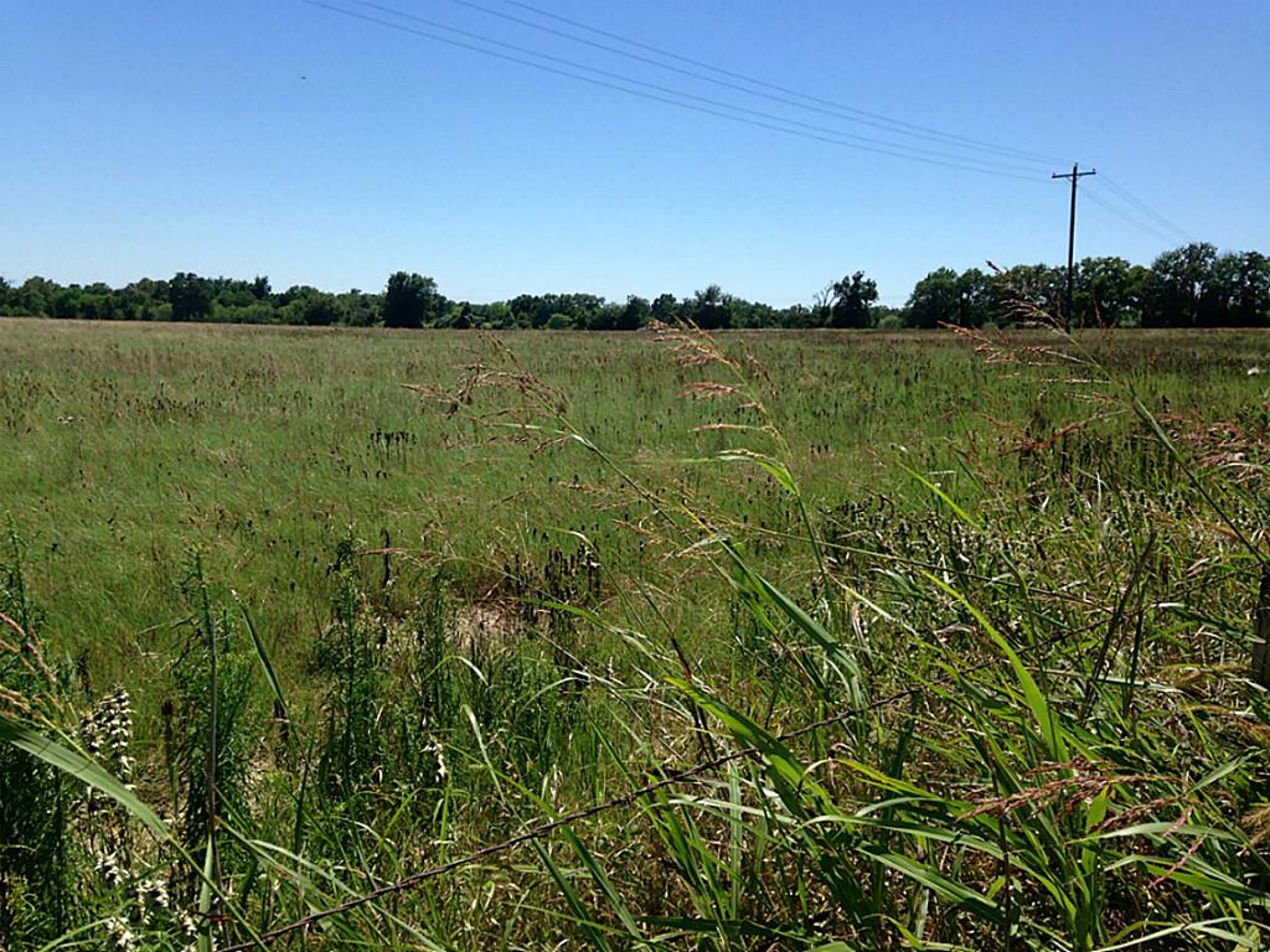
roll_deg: +0.3
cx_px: 635
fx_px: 1211
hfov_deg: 55.4
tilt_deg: -9.9
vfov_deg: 42.9
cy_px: 476
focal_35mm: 33
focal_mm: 4.12
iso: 50
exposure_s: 1/1427
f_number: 2.4
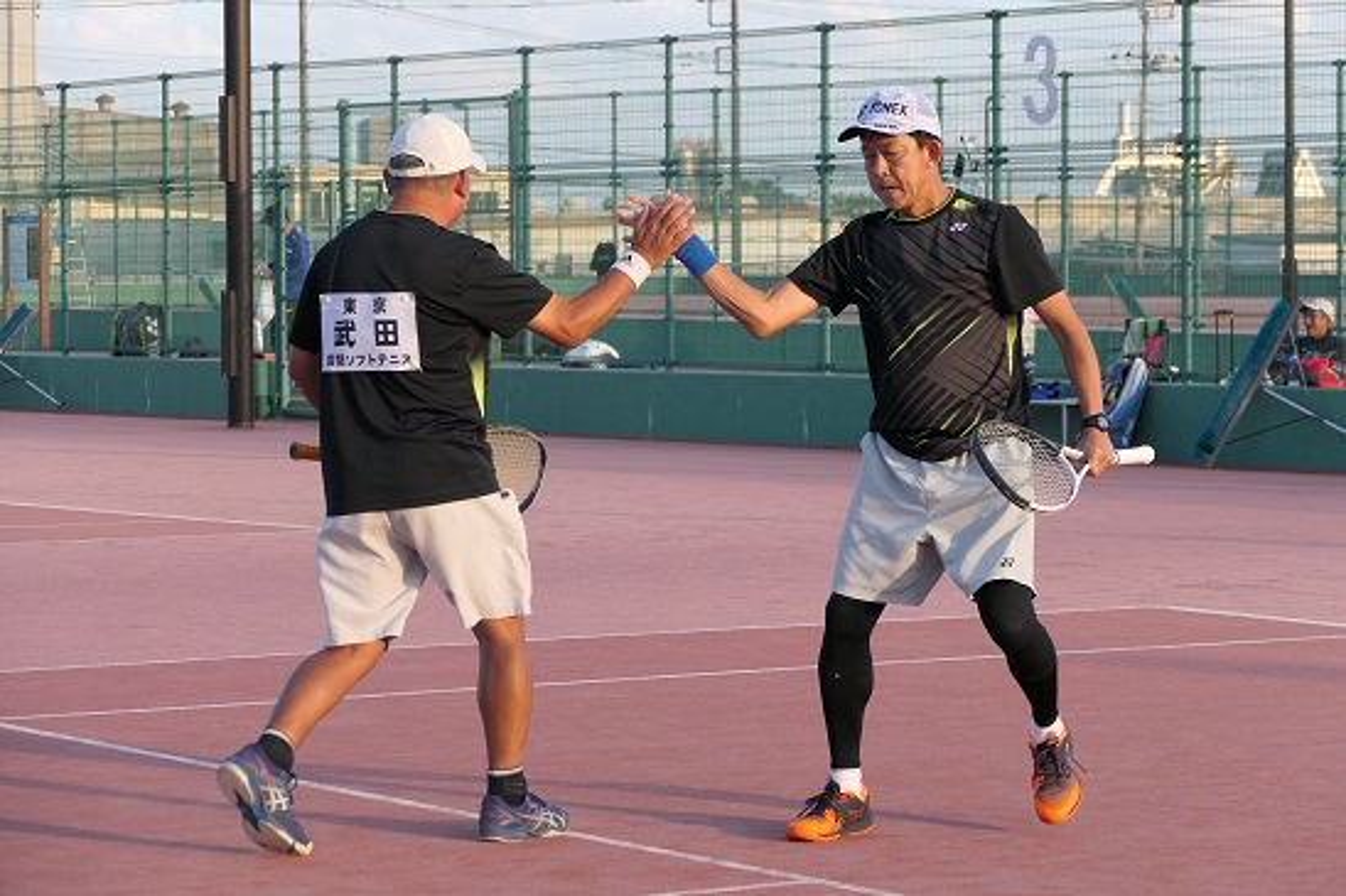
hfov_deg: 15.2
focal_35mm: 135
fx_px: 5046
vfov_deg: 10.2
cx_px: 673
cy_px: 448
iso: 125
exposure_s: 1/320
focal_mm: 49.07
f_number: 3.9
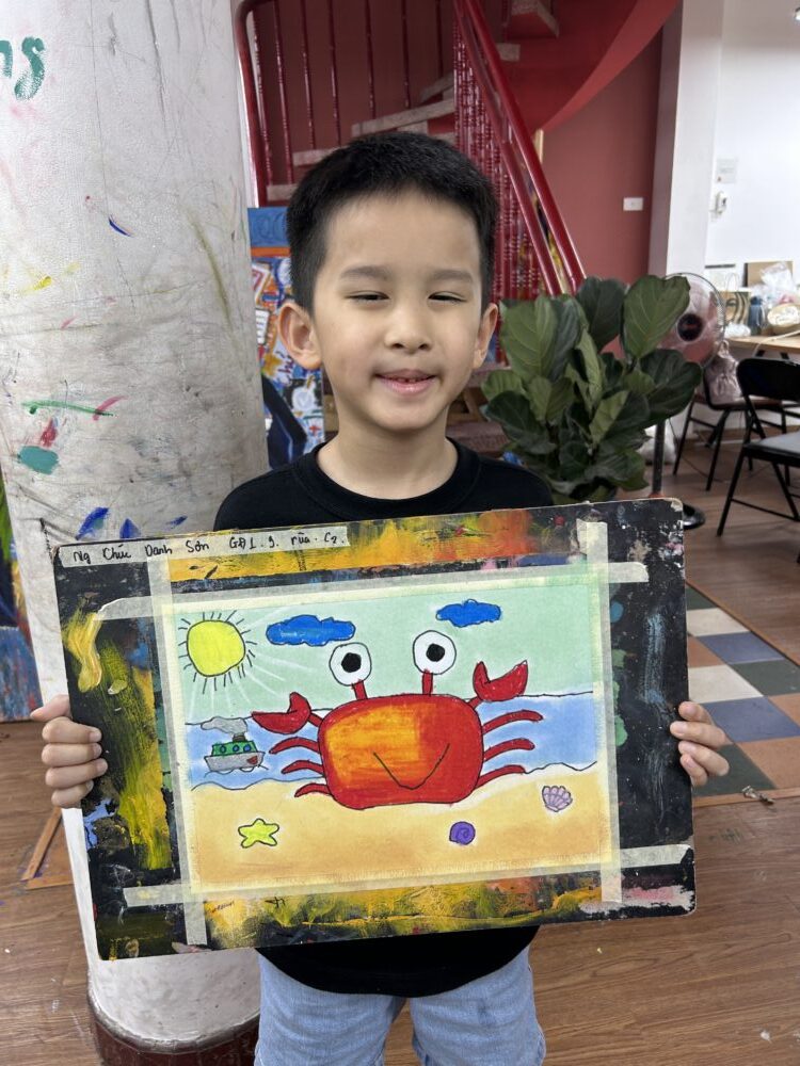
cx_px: 400
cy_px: 533
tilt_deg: -15.6
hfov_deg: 53.1
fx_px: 801
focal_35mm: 26
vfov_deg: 67.3
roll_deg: +4.1
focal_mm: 5.7
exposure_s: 1/100
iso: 50
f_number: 1.5
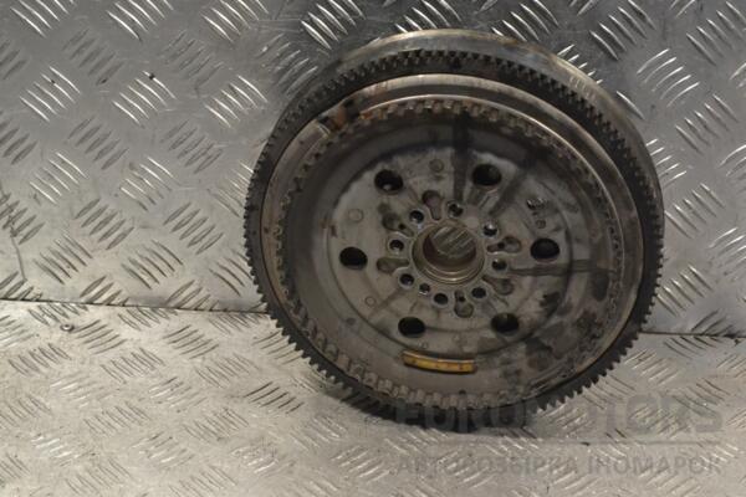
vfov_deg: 16.6
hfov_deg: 24.6
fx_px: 1709
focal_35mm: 82
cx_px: 373
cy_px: 248
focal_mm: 55
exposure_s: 1/250
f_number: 8
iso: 3200
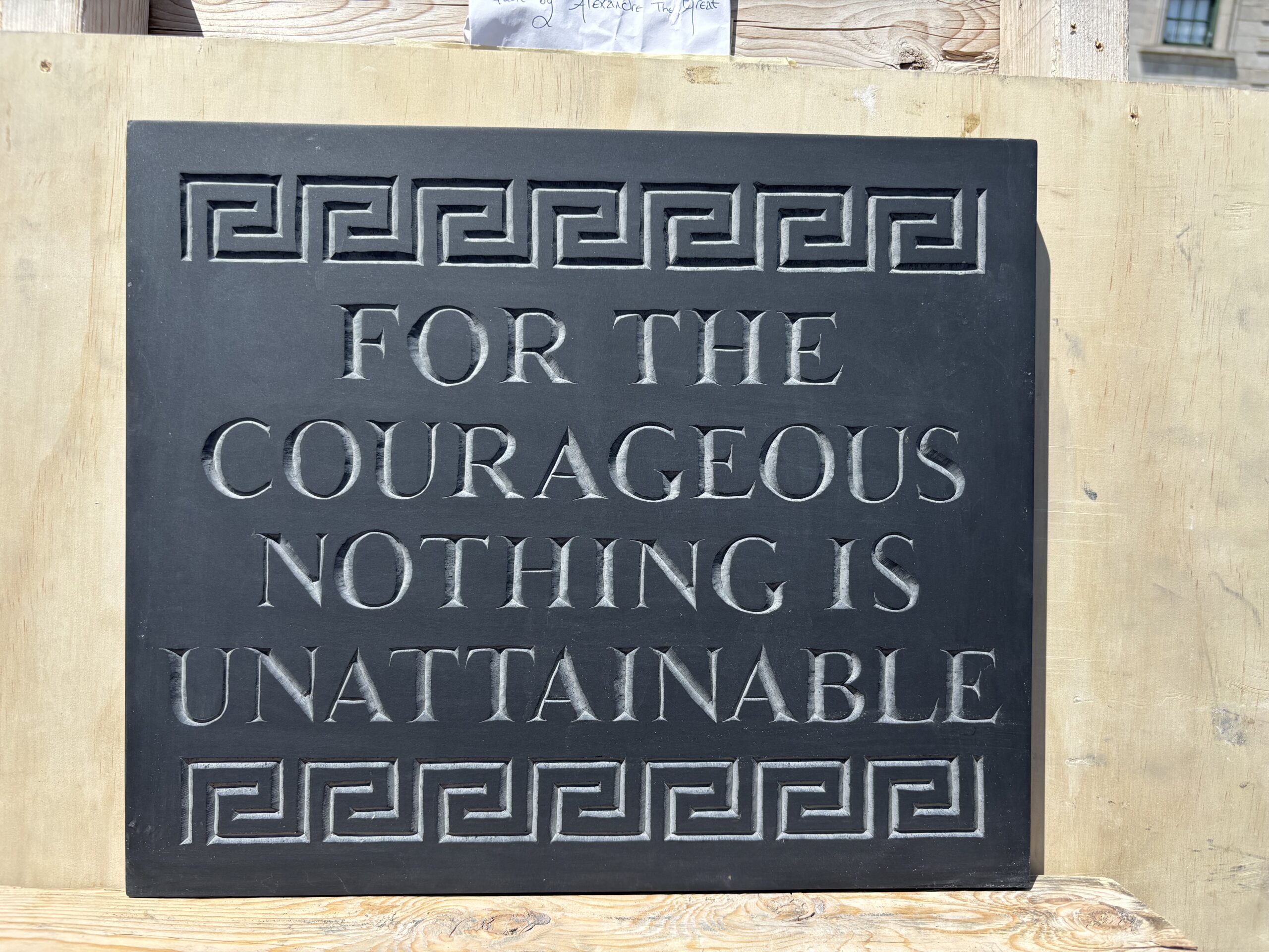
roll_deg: -3.4
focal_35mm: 26
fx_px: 953
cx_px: 634
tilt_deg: -14.3
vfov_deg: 53.1
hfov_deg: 67.3
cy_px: 476
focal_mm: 5.96
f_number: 1.6
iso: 50
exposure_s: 1/2571
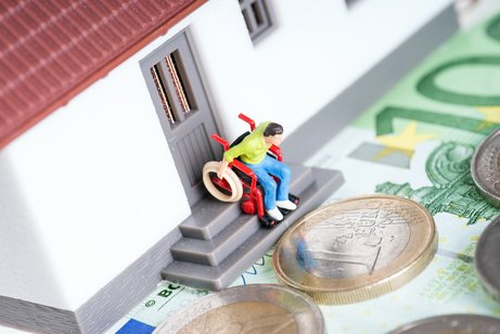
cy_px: 167
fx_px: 1390
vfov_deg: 13.7
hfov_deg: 20.4
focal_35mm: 100
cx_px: 250
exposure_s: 1/160
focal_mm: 100
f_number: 11
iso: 80
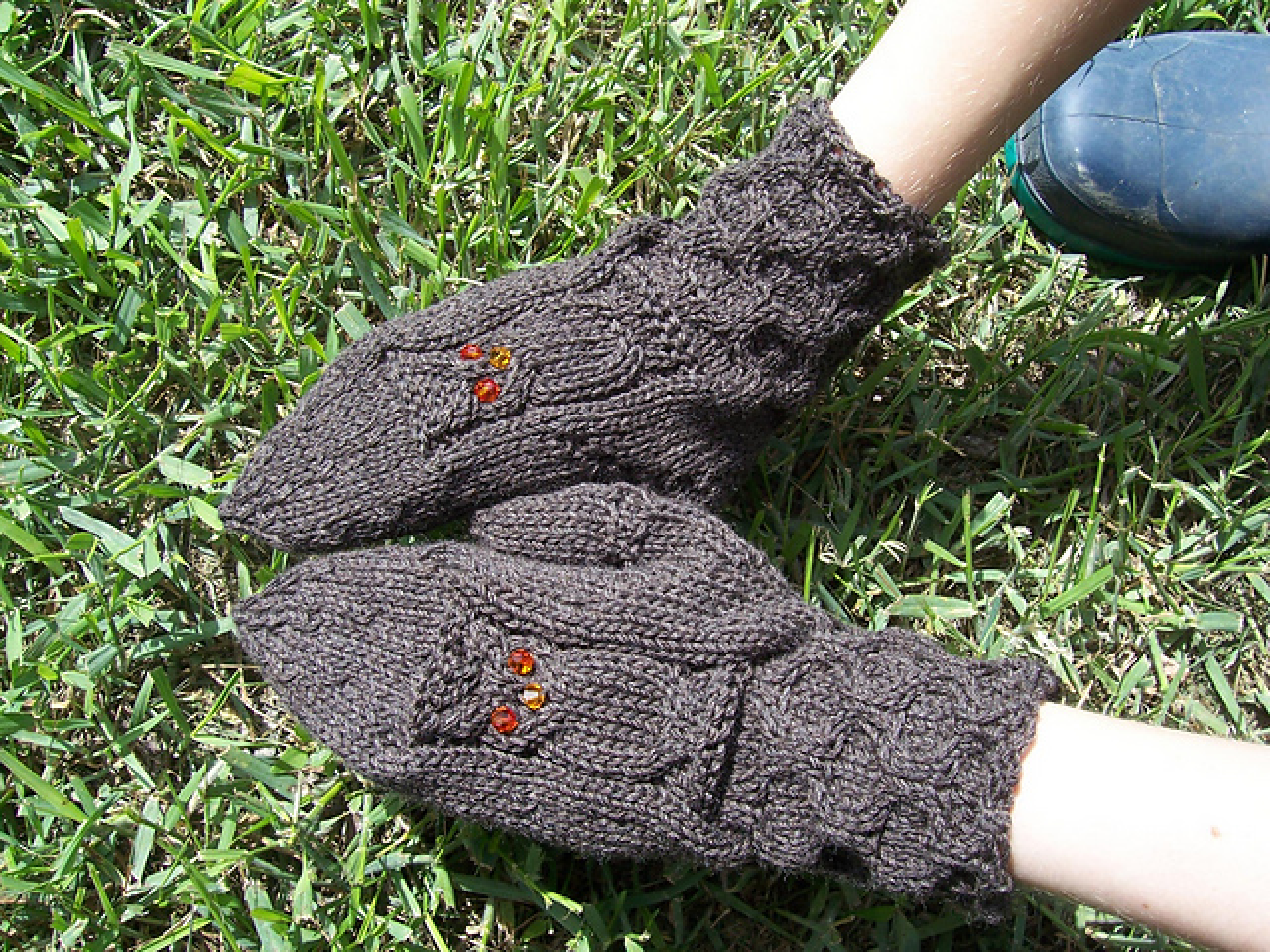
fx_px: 1247
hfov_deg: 54.0
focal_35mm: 34
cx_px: 635
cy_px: 476
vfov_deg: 41.8
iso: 80
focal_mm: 5.6
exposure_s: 1/250
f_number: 5.6
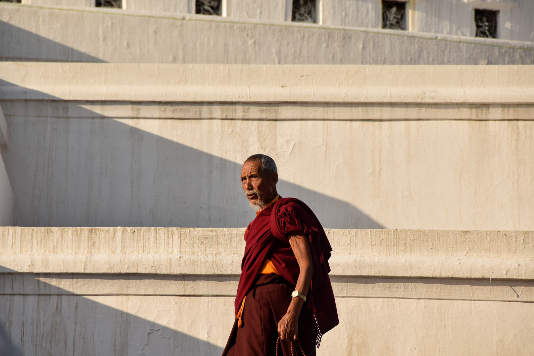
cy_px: 180
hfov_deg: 7.9
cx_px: 268
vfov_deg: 5.3
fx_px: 3856
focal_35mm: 260
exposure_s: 1/1000
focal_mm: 170
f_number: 9
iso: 400
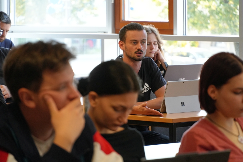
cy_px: 81
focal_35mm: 202
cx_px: 122
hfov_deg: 10.2
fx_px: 1367
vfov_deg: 6.8
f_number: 5.6
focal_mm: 135
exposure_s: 1/250
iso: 2000
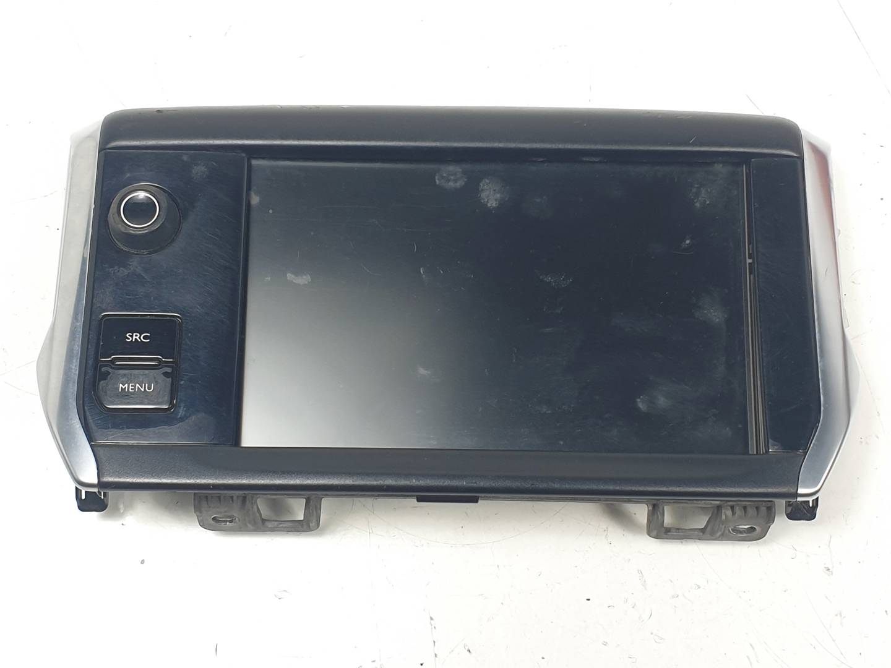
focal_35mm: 26
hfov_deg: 67.3
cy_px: 334
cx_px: 446
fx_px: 669
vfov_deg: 53.1
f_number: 2.4
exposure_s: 1/177
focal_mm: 4.3
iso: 50
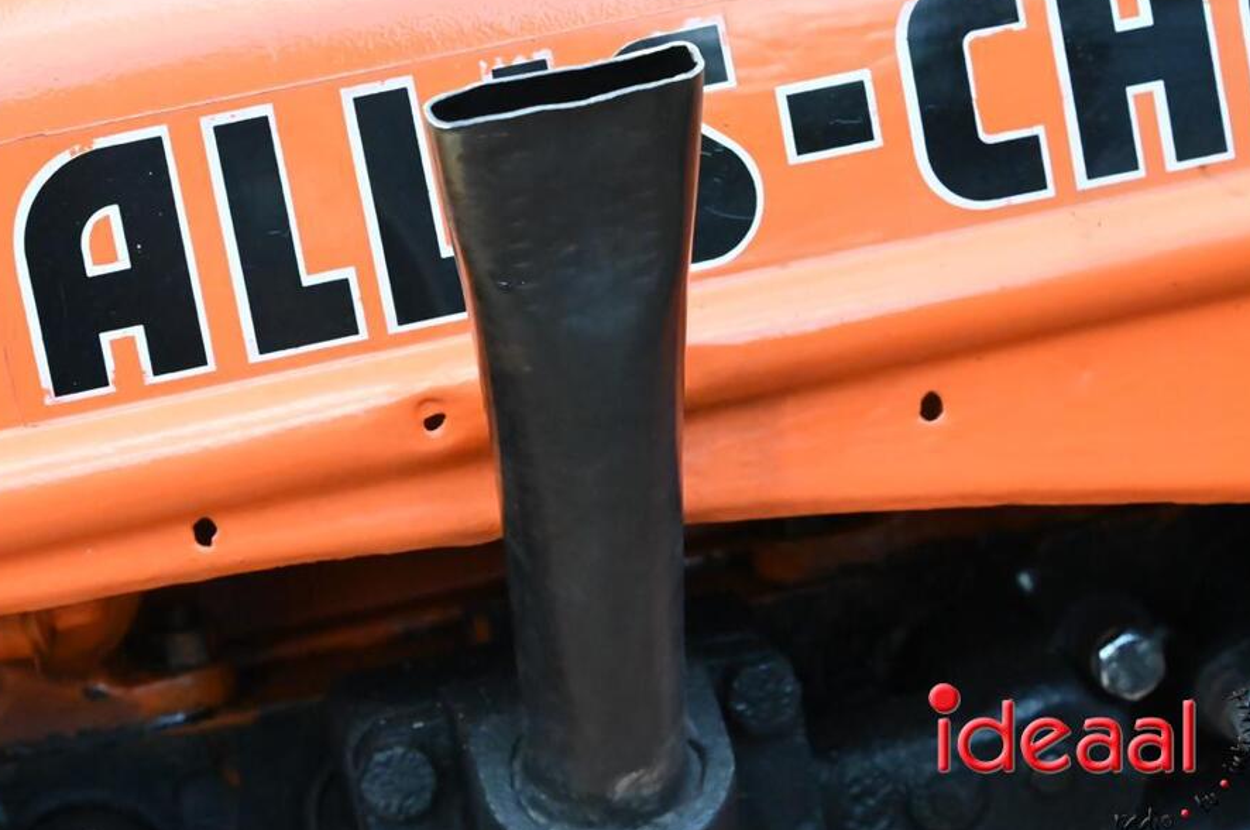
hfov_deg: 18.3
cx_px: 567
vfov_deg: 12.2
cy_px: 376
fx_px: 3883
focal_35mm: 112
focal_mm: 100
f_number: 13
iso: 32000
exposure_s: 1/2500
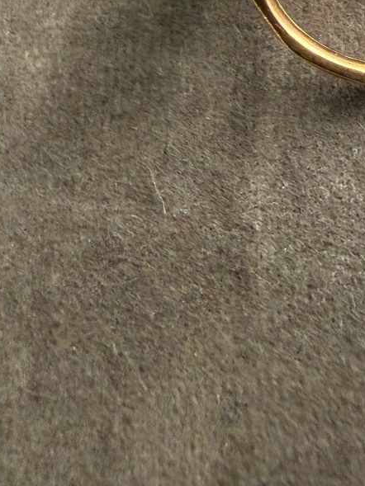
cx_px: 323
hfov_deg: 26.7
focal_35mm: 53
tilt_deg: -64.9
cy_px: 4
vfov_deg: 33.2
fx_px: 745
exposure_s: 1/50
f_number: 2.2
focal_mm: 2.22
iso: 640
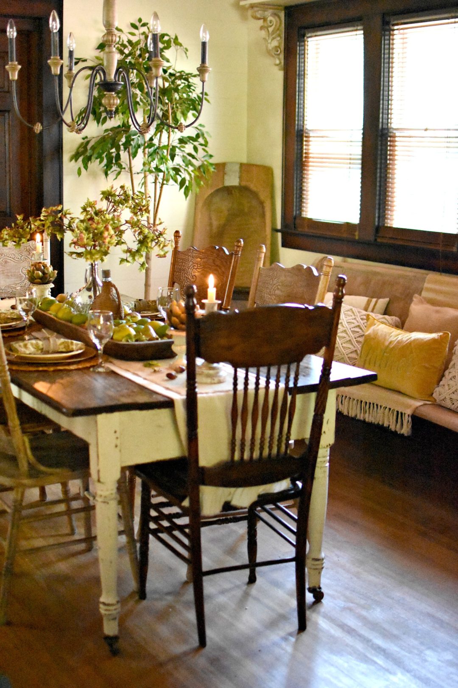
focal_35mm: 52
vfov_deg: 37.9
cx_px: 229
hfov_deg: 25.8
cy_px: 344
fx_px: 1002
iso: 12800
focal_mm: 35
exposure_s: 1/800
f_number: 2
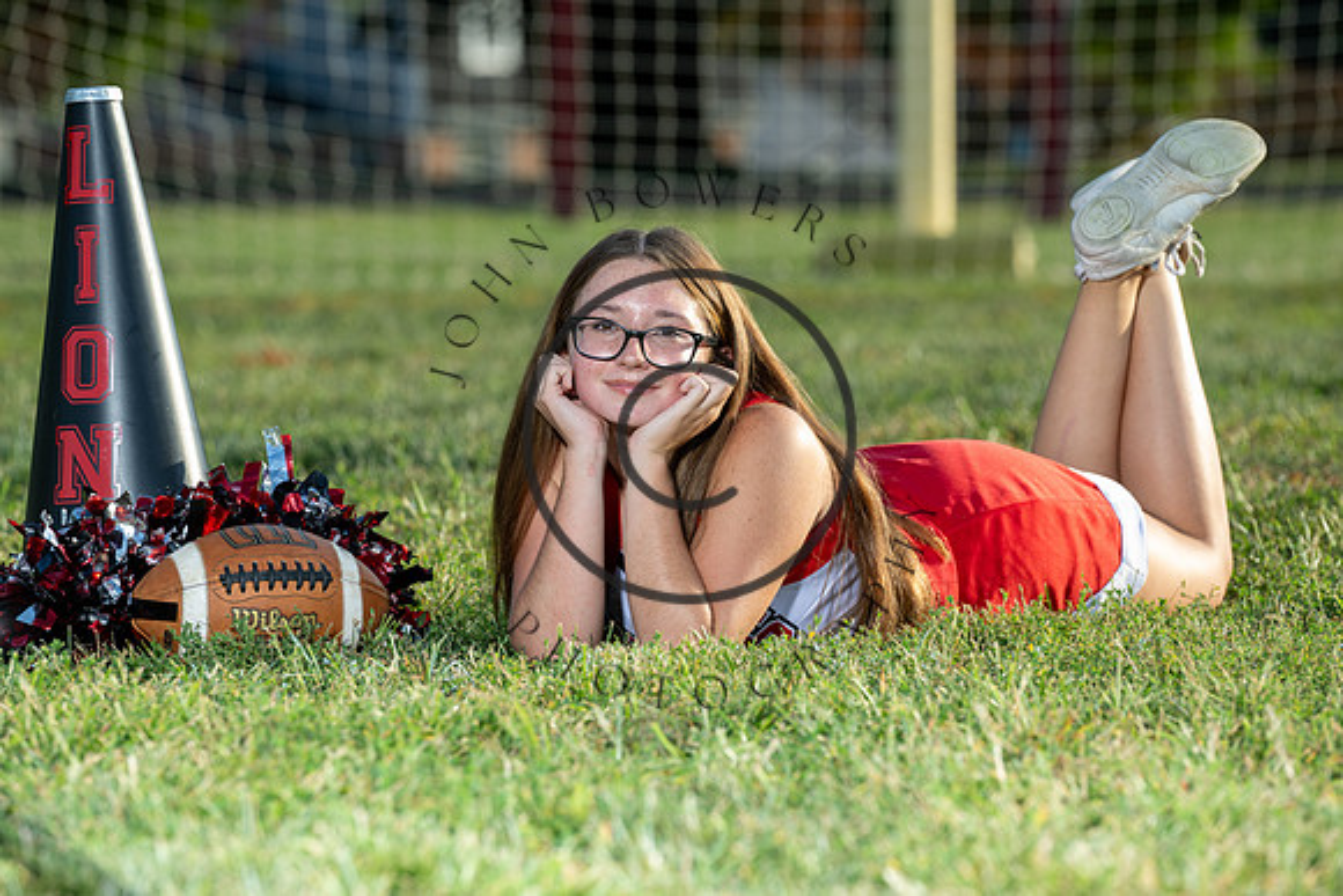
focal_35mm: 200
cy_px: 448
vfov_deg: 6.9
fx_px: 7463
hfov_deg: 10.3
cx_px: 672
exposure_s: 1/200
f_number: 5.6
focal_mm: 200
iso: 100
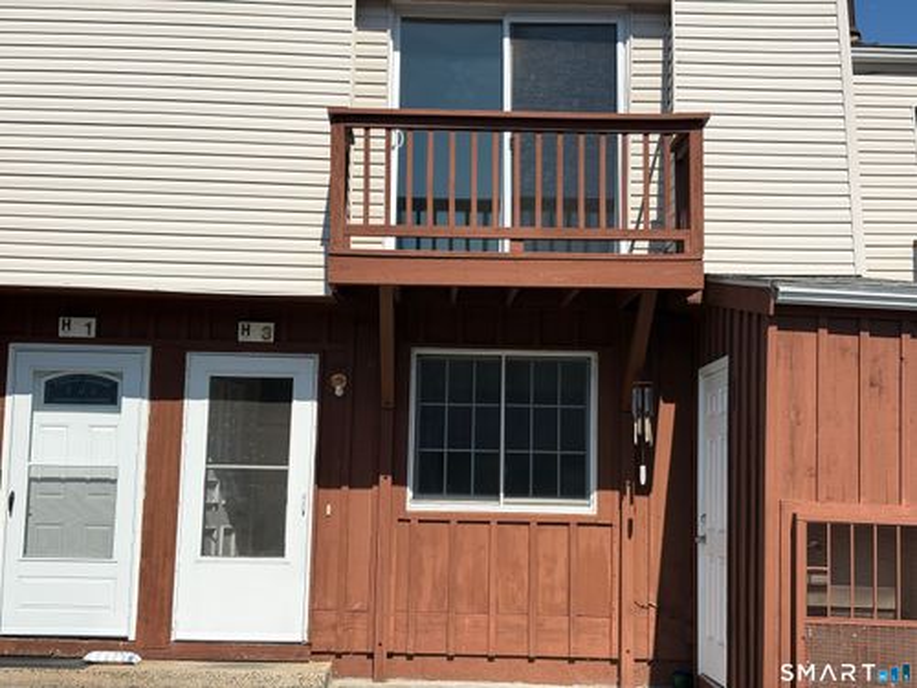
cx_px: 458
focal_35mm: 52
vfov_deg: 28.0
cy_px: 344
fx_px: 1378
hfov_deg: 36.8
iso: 32
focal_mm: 5.96
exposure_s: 1/4630
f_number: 1.6
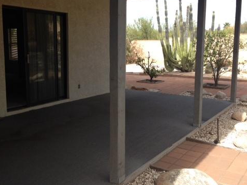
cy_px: 84
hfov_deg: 42.9
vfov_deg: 32.9
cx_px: 112
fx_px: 314
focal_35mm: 44
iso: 64
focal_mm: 4.12
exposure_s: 1/821
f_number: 2.4
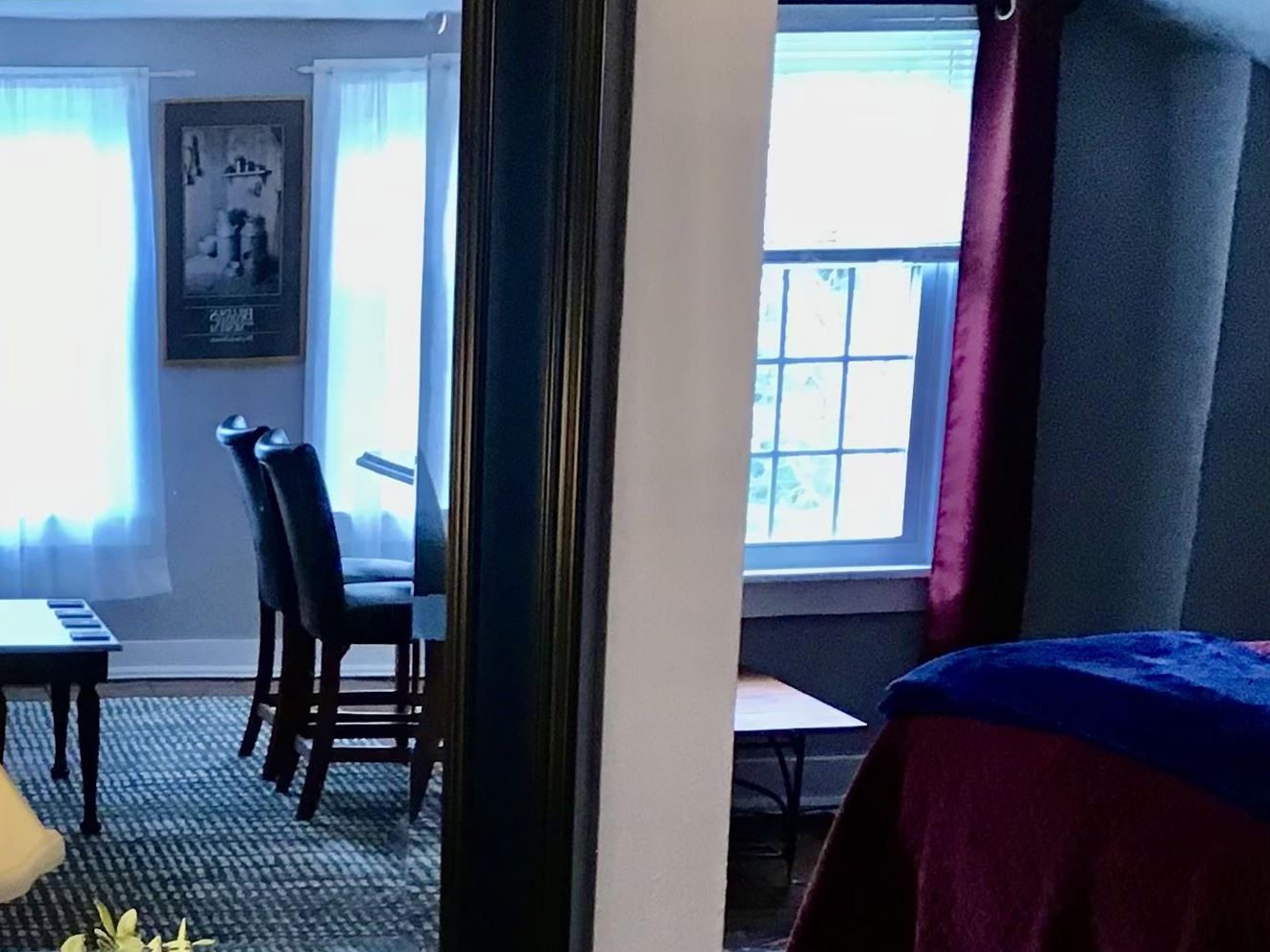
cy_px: 1012
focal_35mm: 72
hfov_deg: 25.8
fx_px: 2641
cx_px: 37
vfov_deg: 19.7
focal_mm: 3.3
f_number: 2.4
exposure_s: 1/30
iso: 100
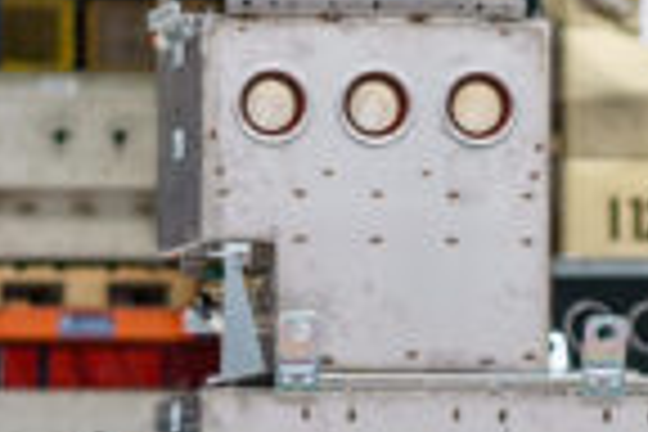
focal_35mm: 606
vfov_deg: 2.3
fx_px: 10907
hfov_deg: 3.4
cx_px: 459
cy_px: 603
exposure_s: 1/80
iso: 400
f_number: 2
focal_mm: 85
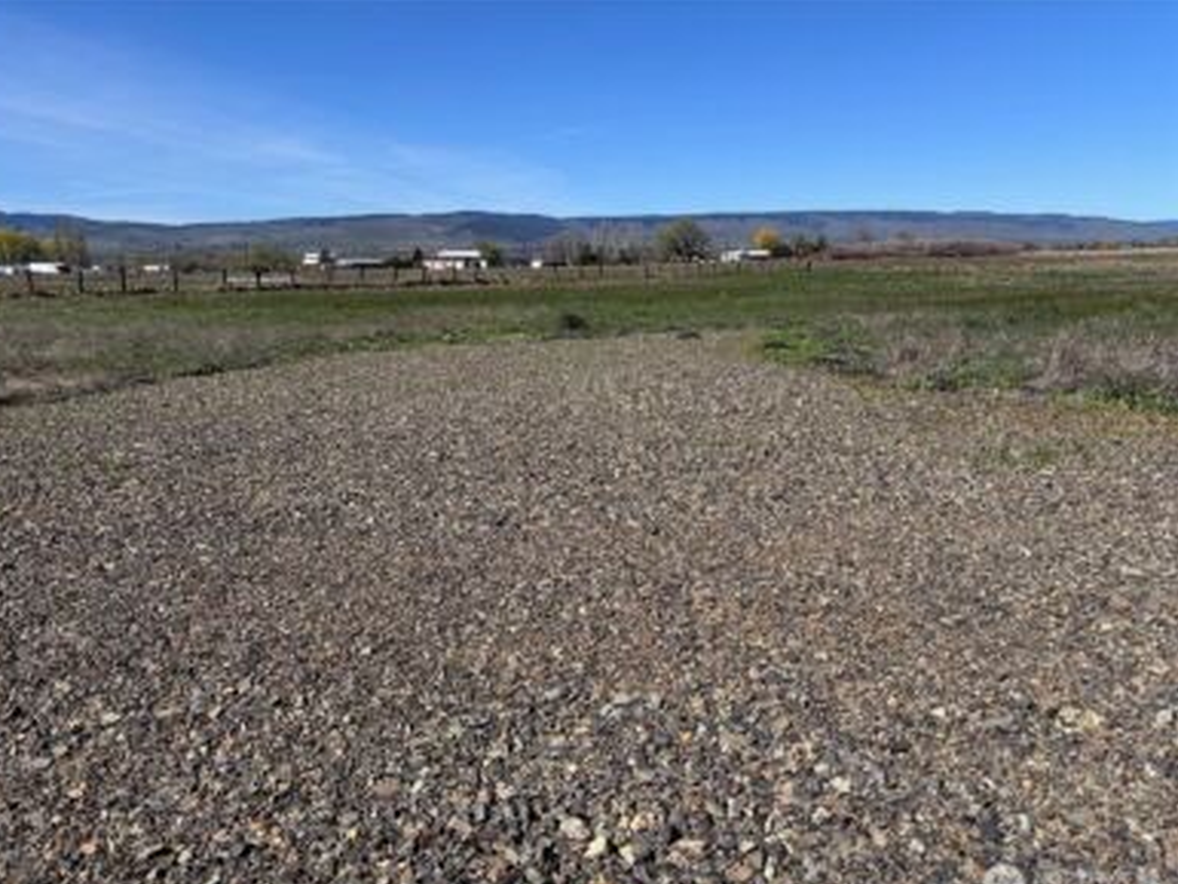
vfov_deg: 51.4
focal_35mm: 27
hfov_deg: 65.3
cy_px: 456
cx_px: 569
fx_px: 919
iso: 50
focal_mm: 5.96
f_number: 1.6
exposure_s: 1/3788
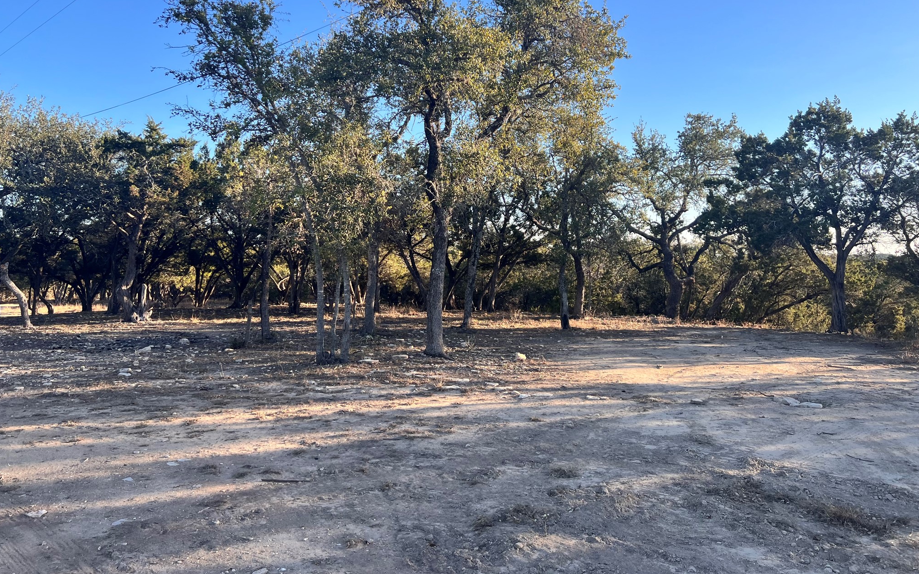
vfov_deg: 44.3
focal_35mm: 28
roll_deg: +4.6
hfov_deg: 66.5
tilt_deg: -1.1
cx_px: 454
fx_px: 701
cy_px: 232
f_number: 1.5
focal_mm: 5.7
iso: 50
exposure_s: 1/1112
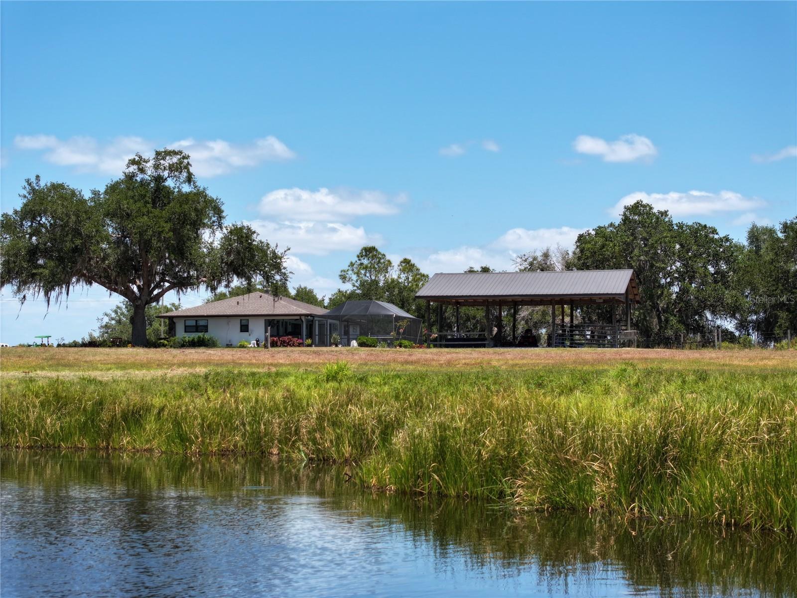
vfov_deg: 21.0
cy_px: 299
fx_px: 1612
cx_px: 398
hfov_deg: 27.8
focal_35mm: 70
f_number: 2.8
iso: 110
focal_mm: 19.35
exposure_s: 1/1000
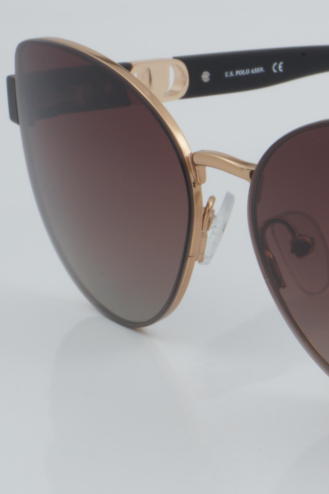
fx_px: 2001
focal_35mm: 146
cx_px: 480
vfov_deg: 14.1
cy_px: 235
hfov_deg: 9.2
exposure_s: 1/3
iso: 100
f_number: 32
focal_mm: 50
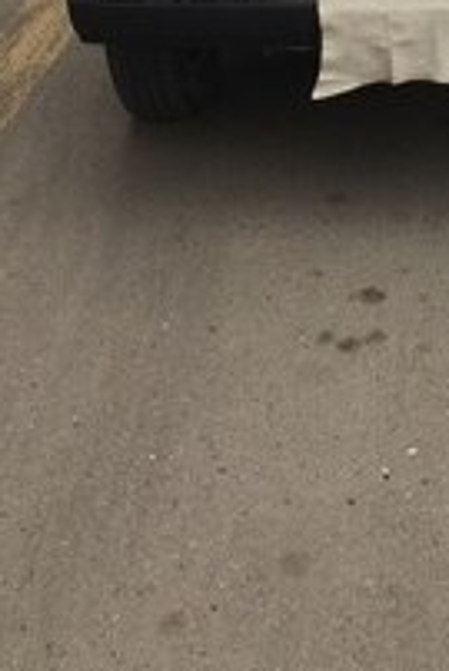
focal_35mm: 74
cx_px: 452
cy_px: -103
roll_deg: +1.9
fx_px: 1382
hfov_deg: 18.0
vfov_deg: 25.0
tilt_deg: -13.1
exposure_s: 1/391
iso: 32
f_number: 2.2
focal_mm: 4.15
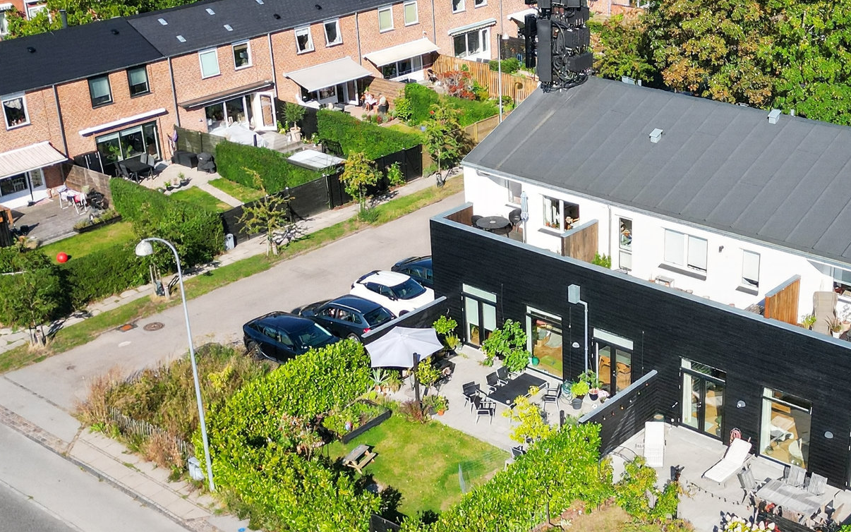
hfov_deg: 36.9
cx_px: 599
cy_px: 284
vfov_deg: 24.0
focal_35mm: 54
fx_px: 1253
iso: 200
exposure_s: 1/3200
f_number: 1.7
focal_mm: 6.7
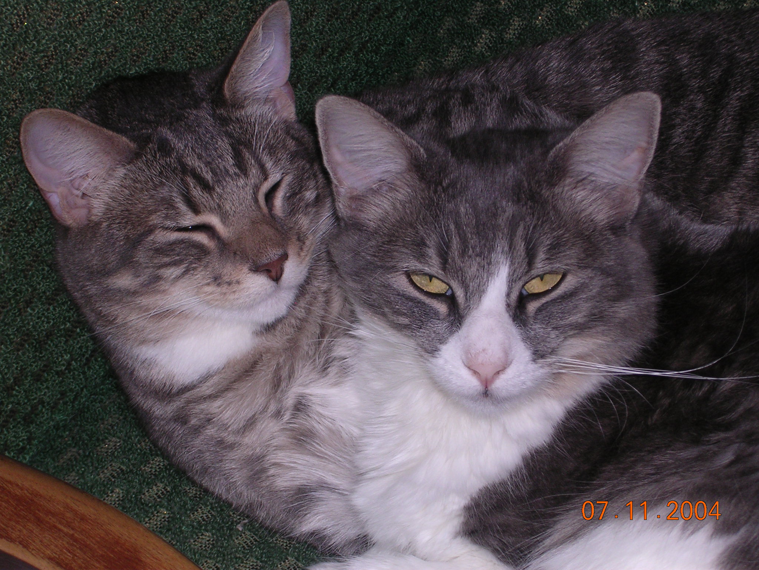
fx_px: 2522
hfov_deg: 17.1
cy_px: 285
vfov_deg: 12.9
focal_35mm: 115
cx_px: 380
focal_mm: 17.4
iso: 100
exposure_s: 1/60.1
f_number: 4.9
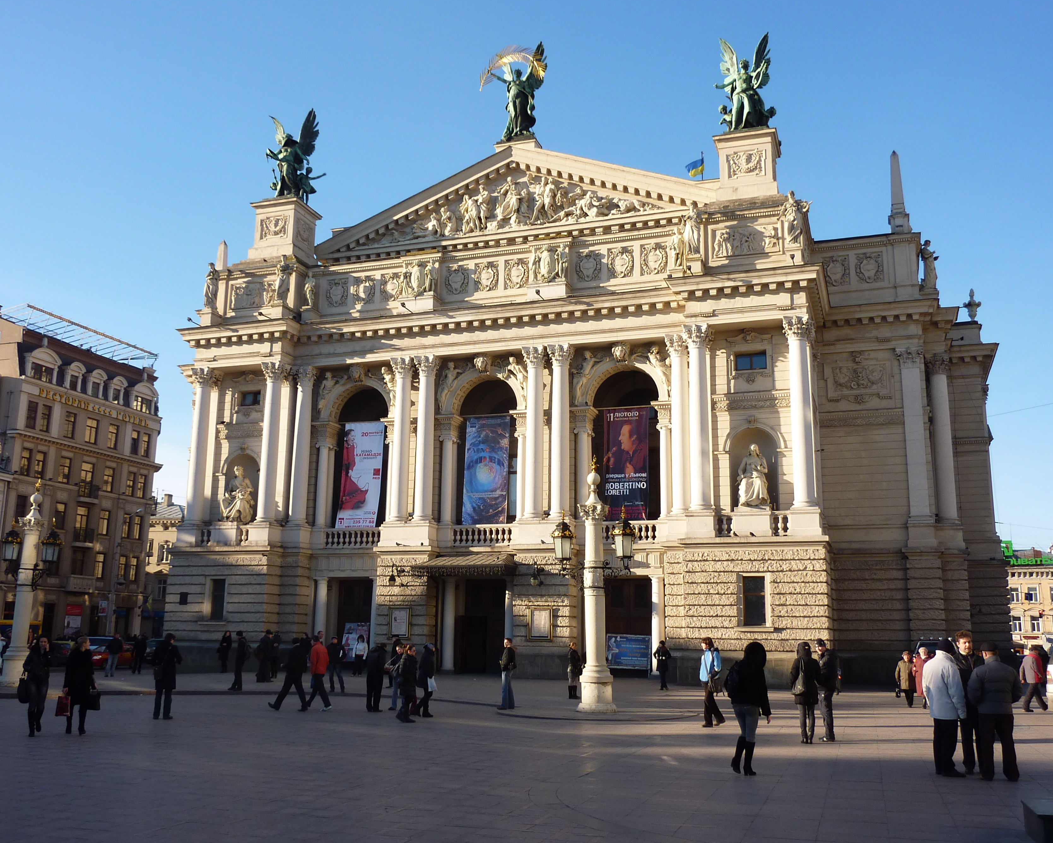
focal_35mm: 32
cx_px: 510
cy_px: 418
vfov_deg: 45.8
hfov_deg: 55.6
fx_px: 997
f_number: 4
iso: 80
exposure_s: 1/320
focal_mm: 5
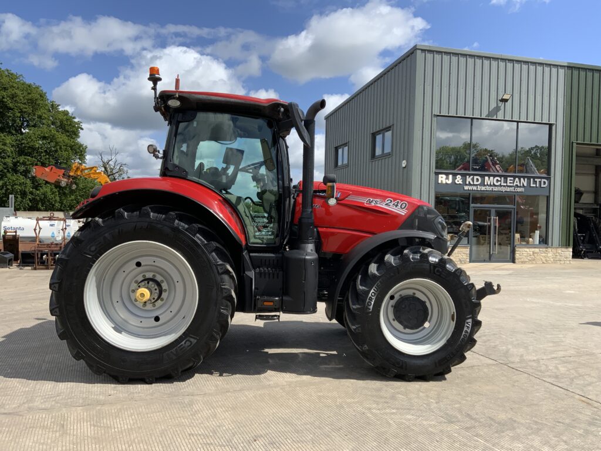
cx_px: 300
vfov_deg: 48.2
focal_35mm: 29
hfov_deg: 61.7
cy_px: 226
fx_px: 503
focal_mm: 3
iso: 16
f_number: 1.8
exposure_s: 1/1984
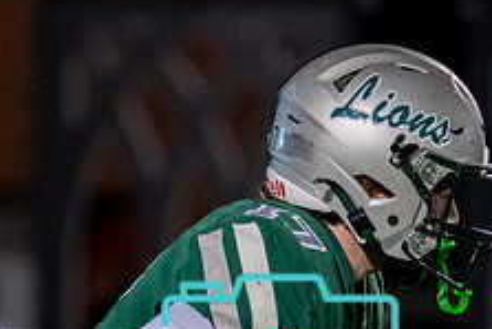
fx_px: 16054
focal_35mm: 1174
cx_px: 309
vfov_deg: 1.2
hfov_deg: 1.8
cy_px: 547
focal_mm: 200
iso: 3200
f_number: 2.8
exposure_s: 1/1000
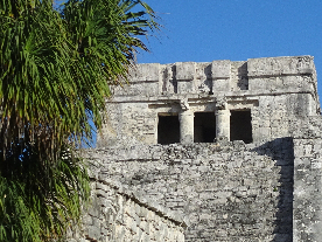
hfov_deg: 14.1
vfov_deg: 10.7
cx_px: 294
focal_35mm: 139
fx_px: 1293
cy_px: 166
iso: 80
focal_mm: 8.18
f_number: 4.5
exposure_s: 1/1000
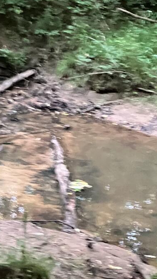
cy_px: 215
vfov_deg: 23.4
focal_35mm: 90
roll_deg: +0.1
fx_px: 667
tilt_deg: -19.9
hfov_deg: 13.4
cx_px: 49
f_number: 1.8
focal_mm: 3.99
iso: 640
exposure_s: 1/23
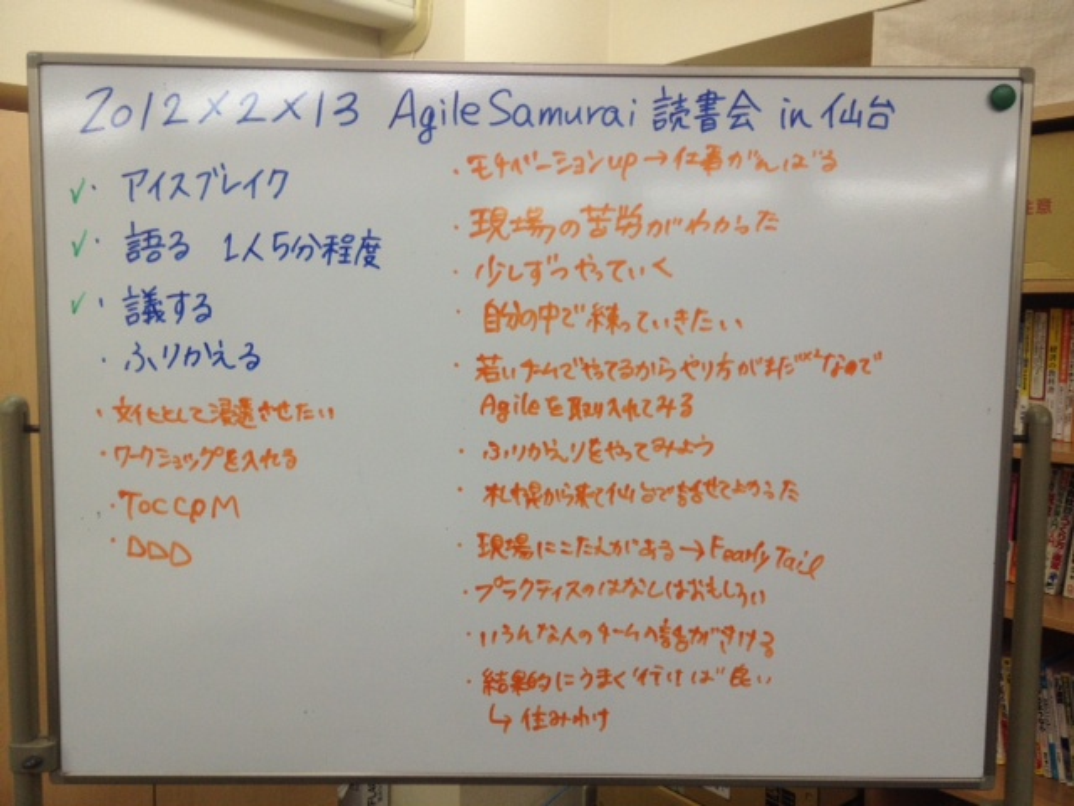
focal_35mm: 35
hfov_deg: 52.6
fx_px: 1086
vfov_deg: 40.7
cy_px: 403
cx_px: 537
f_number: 2.4
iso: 100
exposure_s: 1/100
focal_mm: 4.28
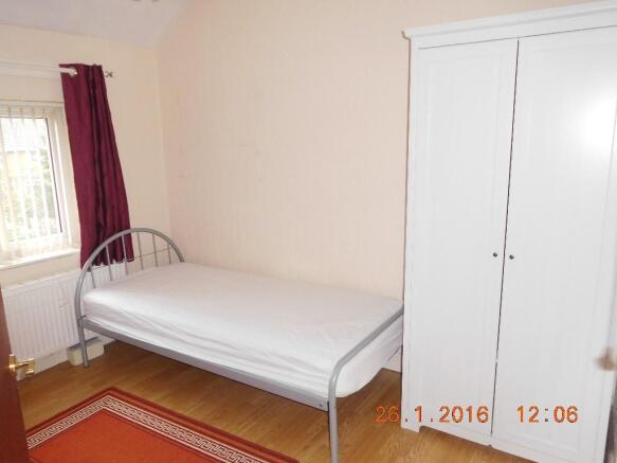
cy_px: 232
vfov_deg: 54.9
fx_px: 446
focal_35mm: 25
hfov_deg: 69.4
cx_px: 308
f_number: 3.4
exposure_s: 1/30
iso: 450
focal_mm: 4.5
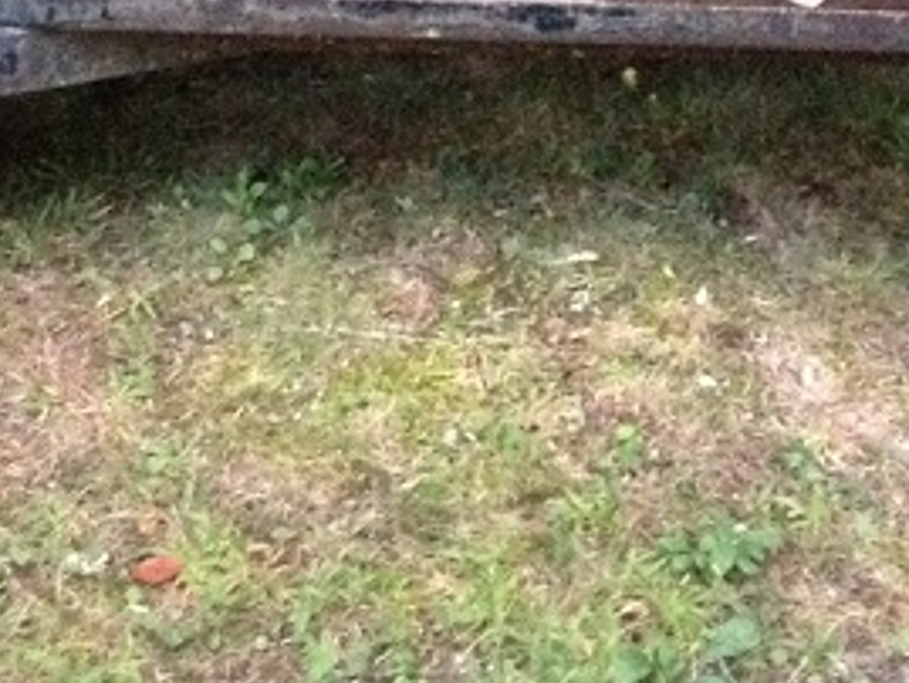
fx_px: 3415
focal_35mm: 130
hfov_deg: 15.1
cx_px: 348
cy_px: -379
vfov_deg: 10.9
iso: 640
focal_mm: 4.28
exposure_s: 1/15
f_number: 2.4
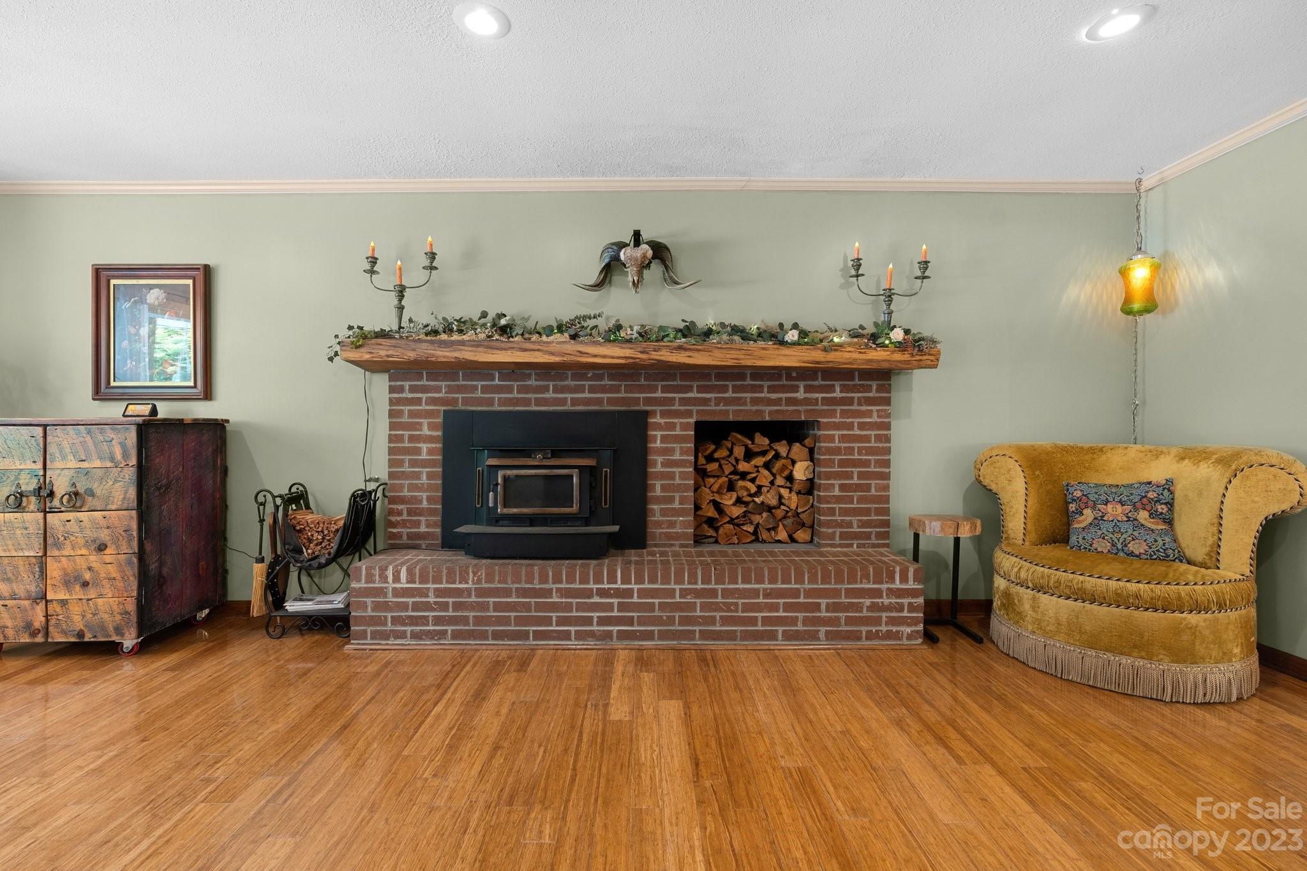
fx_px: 581
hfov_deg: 96.7
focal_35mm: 16
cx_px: 654
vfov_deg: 73.7
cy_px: 436
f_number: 6.3
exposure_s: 2
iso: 320
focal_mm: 16
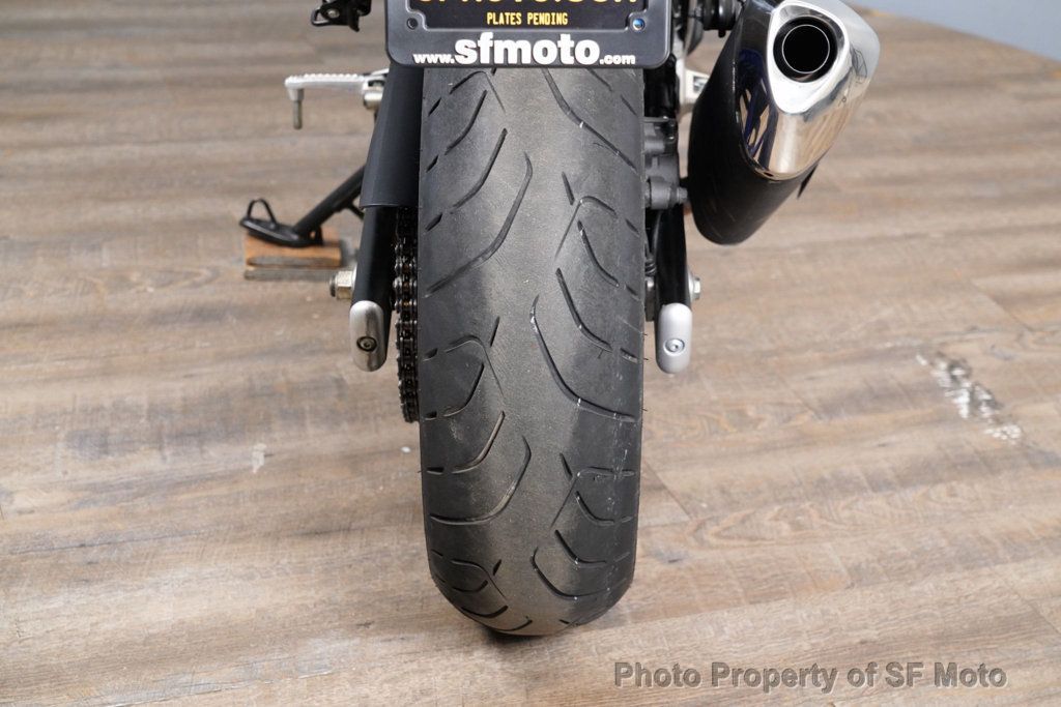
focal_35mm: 60
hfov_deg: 33.4
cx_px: 530
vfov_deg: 22.6
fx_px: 1768
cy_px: 354
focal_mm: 60
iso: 5000
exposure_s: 1/100
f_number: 7.1
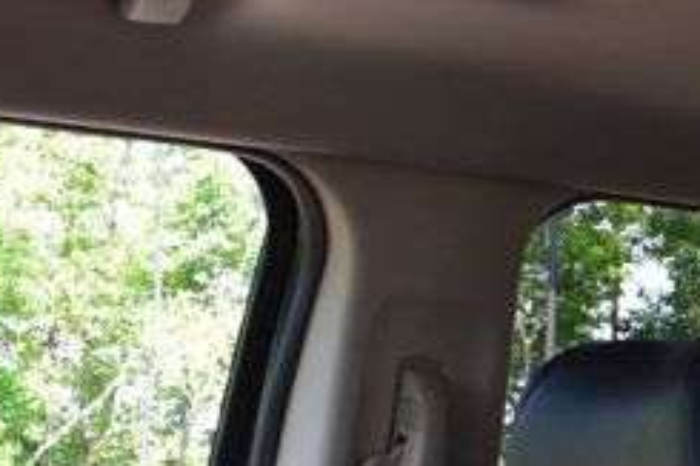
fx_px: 2196
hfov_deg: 16.5
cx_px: 1054
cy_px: 675
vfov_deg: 11.6
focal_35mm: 113
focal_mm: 18
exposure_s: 1/60
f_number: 8
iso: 400
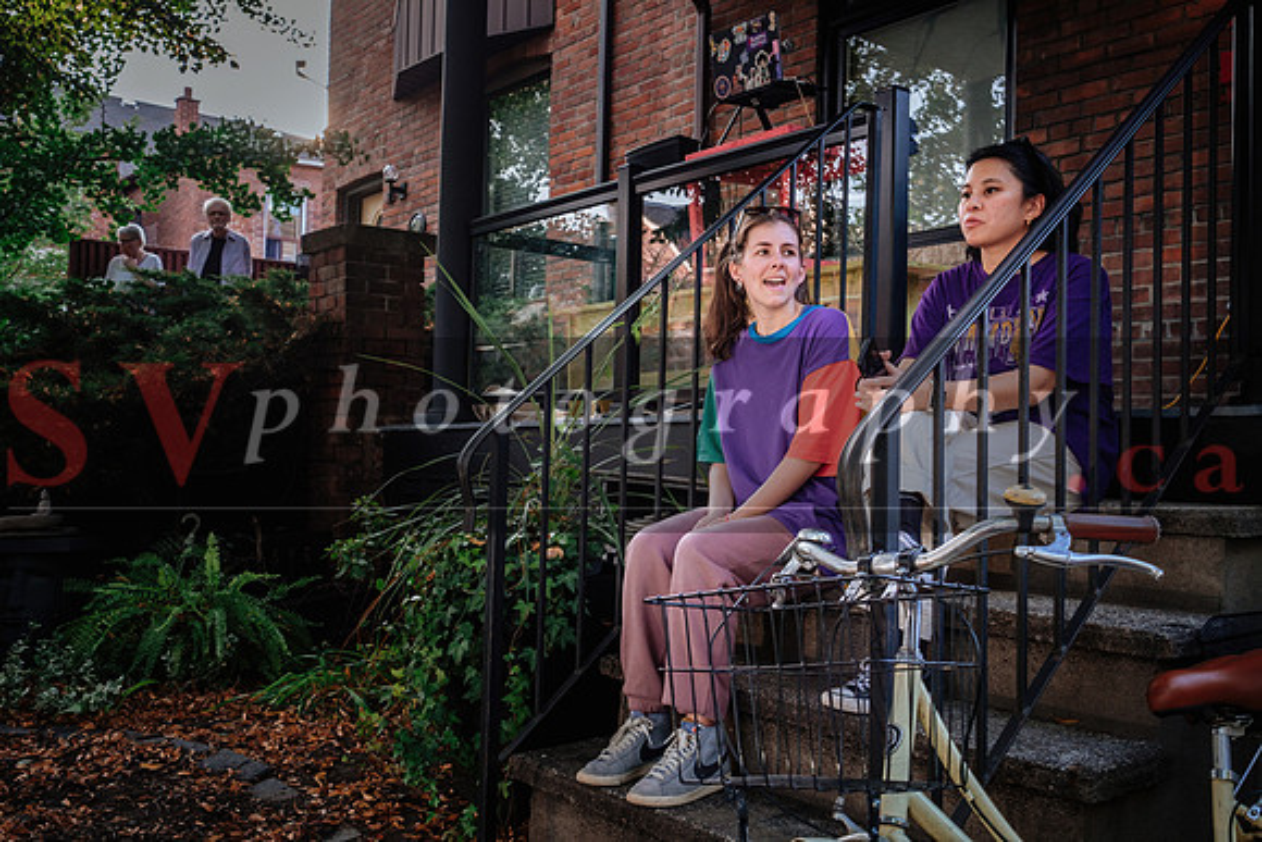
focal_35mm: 31
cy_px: 421
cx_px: 631
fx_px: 1087
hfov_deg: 60.3
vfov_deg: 42.3
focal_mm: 20.9
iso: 800
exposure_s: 1/160
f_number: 4
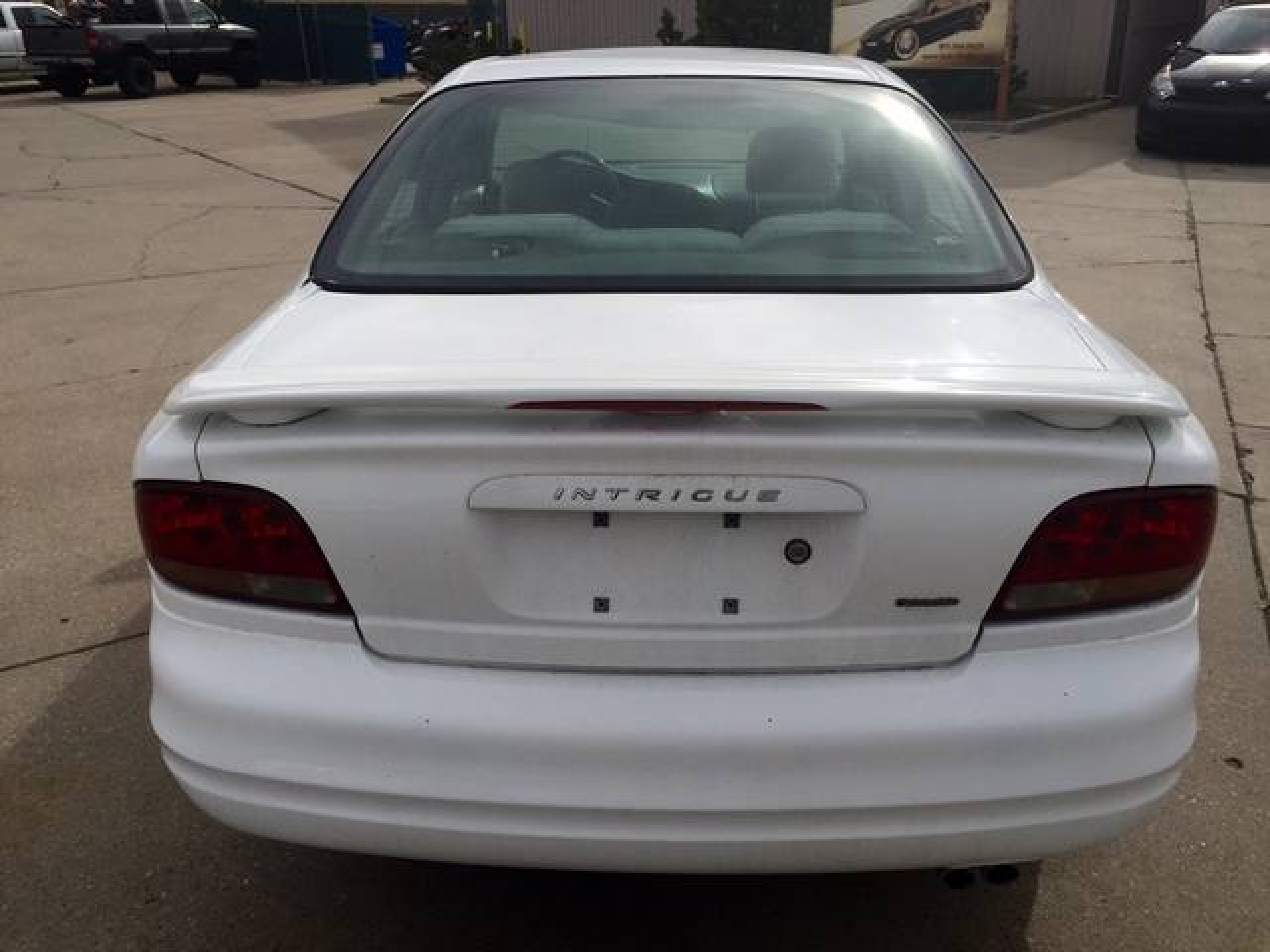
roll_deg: +1.7
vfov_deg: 48.2
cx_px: 635
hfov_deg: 61.7
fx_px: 1064
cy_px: 476
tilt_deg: -23.7
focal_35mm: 29
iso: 32
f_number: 2.2
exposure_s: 1/2639
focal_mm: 4.15
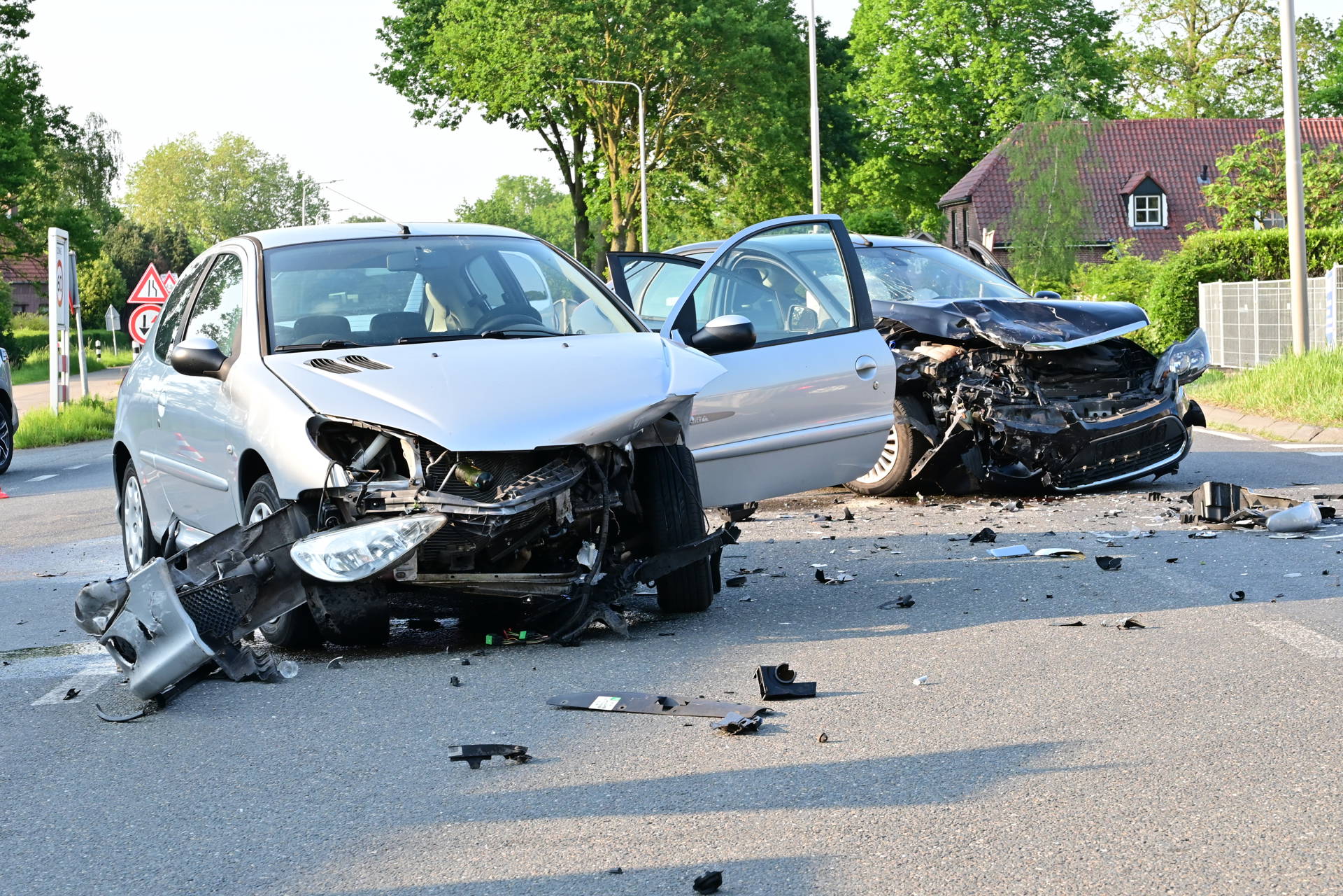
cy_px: 448
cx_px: 672
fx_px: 2854
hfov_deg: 26.5
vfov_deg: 17.8
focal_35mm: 76
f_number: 9
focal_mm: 51
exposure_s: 1/200
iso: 500
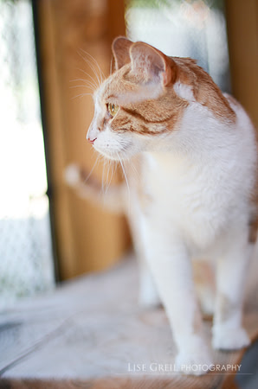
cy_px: 194
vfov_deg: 27.0
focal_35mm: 75
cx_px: 129
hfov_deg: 18.1
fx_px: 810
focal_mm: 50
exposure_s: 1/2000
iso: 400
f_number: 1.4
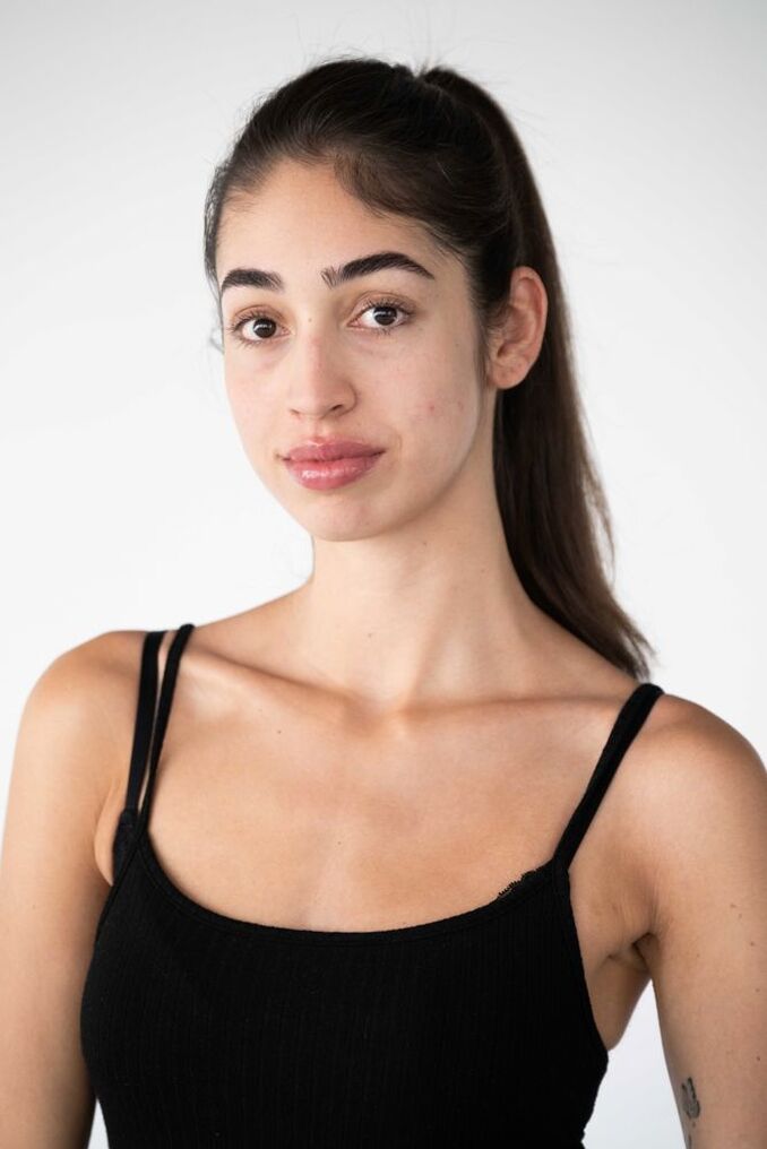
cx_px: 384
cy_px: 574
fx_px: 3353
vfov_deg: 19.5
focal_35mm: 105
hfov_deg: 13.0
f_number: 4
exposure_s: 1/125
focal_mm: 105
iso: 400
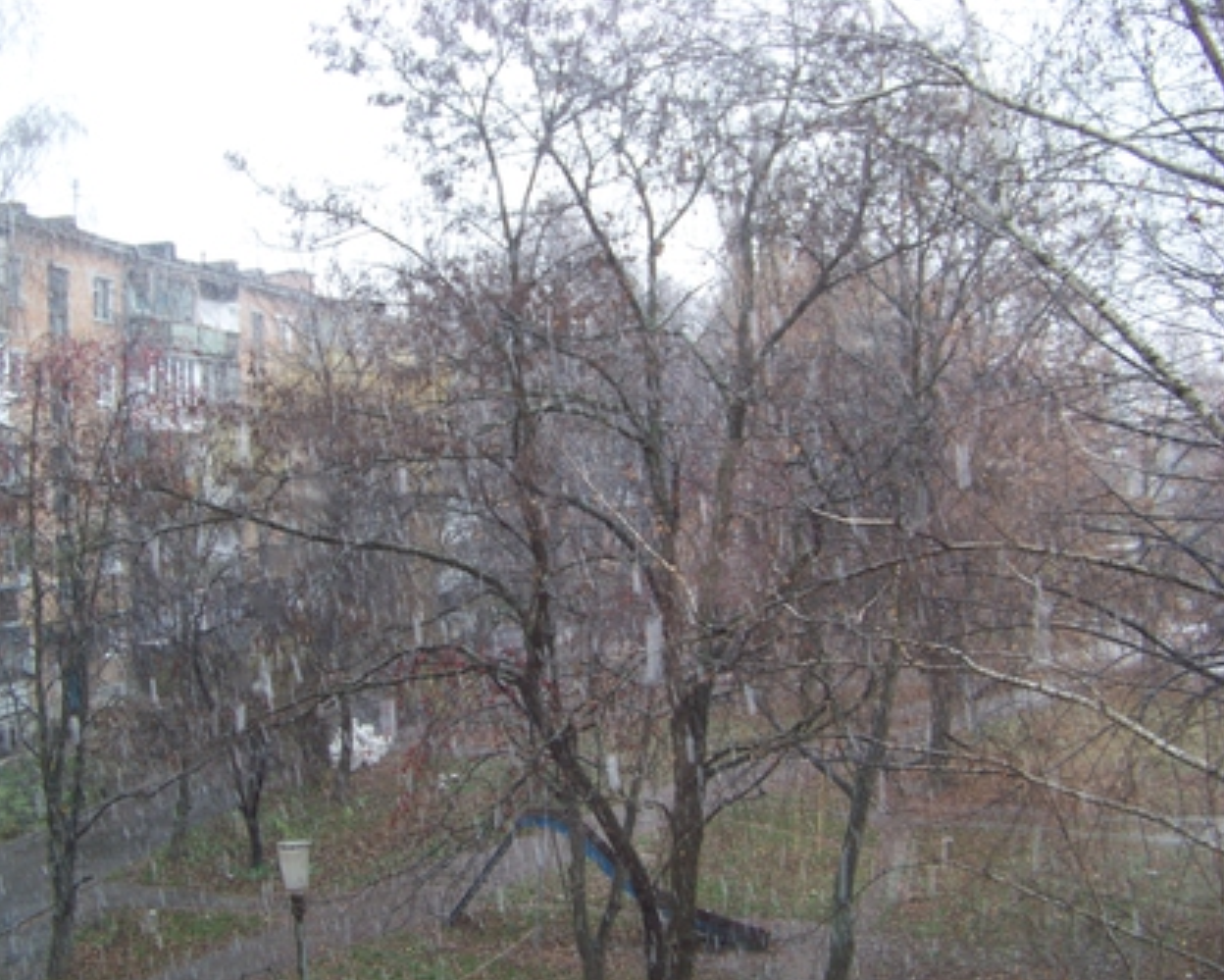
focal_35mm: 38
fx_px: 1377
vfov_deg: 39.2
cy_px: 494
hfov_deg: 47.9
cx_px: 577
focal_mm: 5.85
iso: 122
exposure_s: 1/30
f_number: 2.8
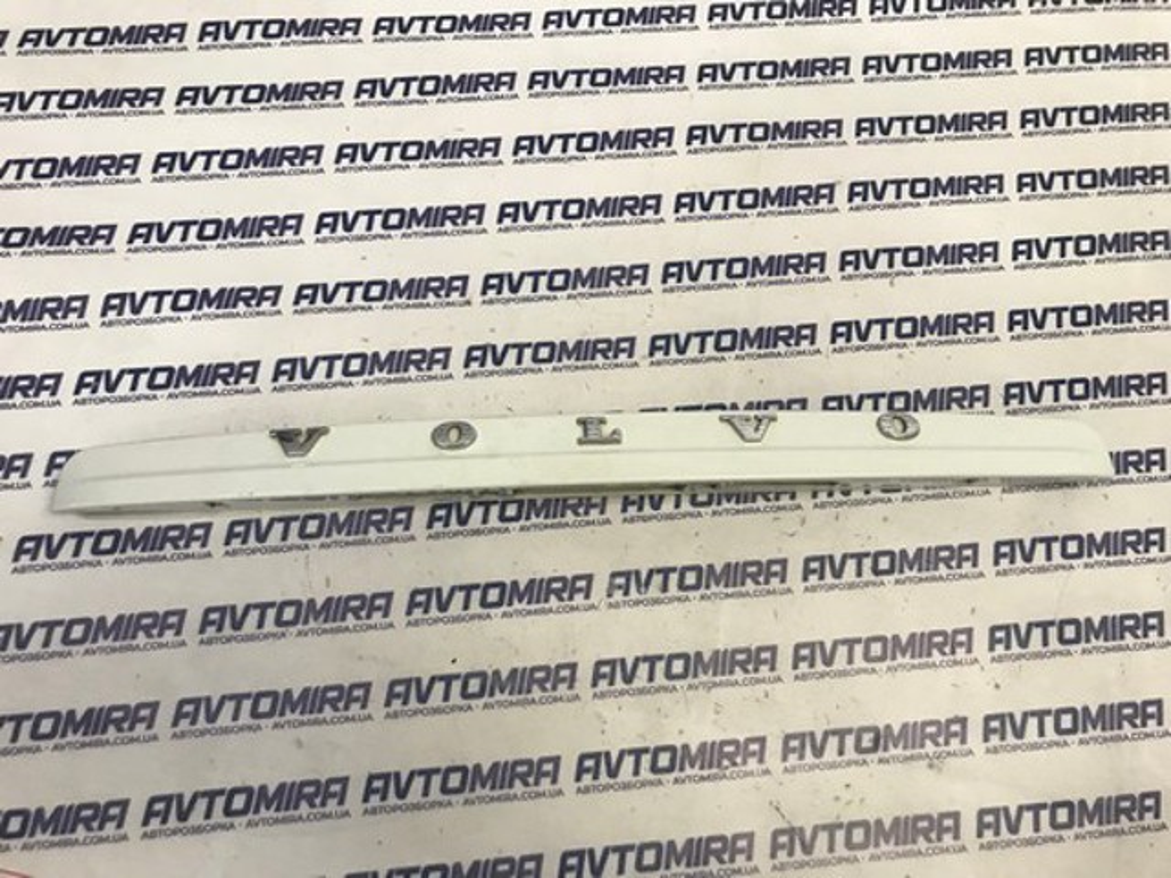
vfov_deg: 49.7
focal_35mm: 28
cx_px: 586
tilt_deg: -73.6
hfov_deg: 63.4
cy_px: 439
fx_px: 947
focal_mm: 3.99
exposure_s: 1/25
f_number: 1.8
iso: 40
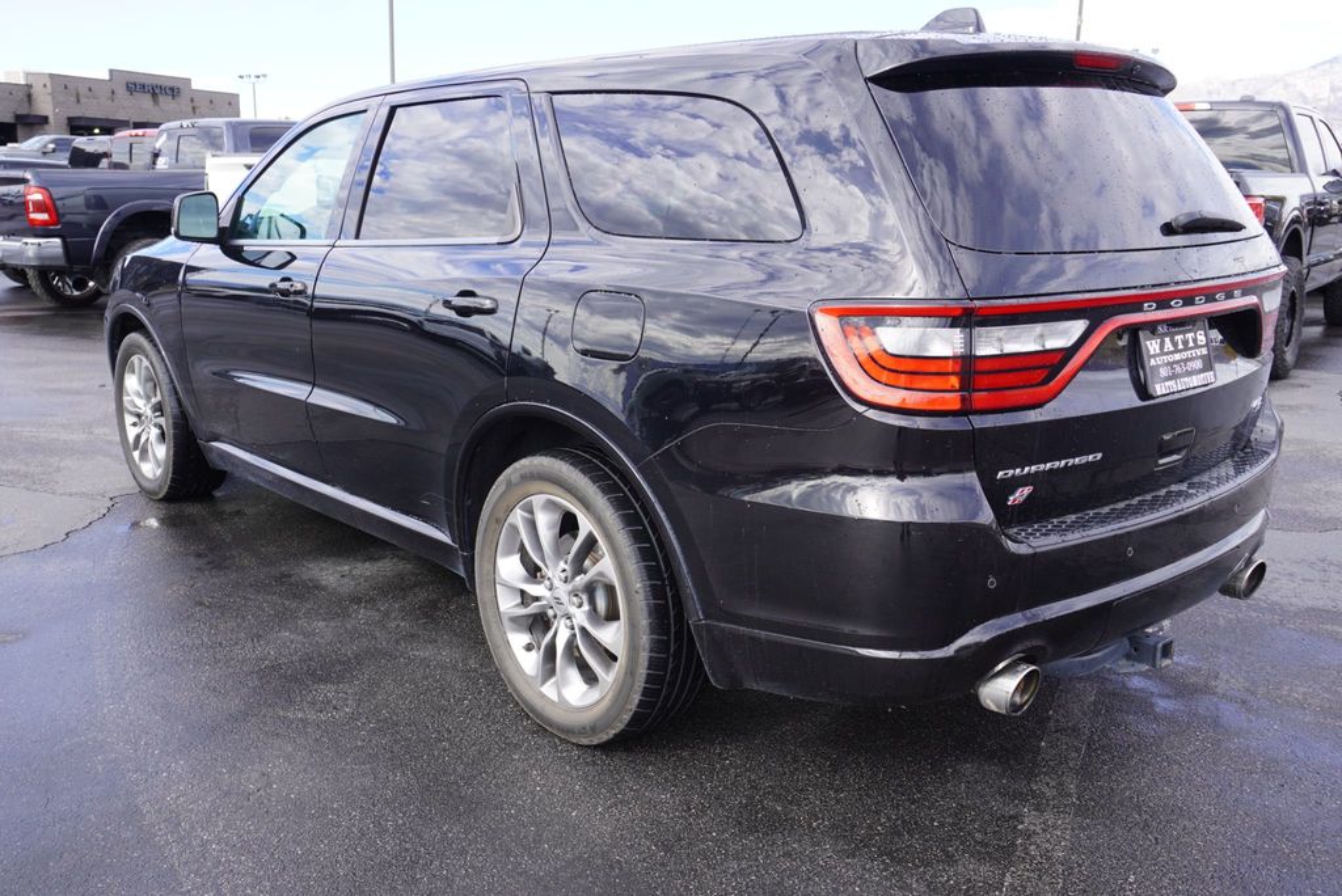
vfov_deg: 41.8
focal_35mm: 32
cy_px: 448
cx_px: 671
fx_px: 1175
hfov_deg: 59.5
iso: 100
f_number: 6.3
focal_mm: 21
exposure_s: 1/100
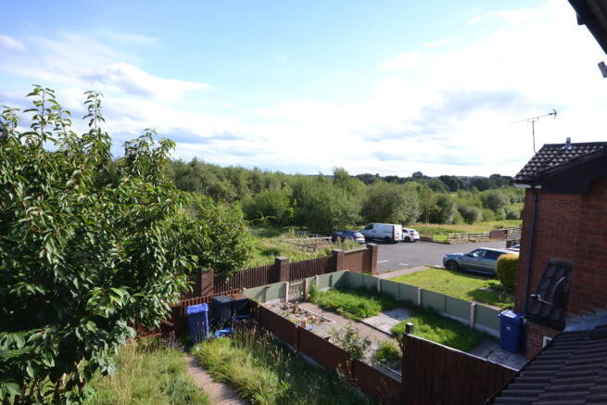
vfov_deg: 63.2
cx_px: 304
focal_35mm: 20
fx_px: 329
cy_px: 202
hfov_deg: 85.4
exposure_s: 1/320
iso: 400
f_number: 9
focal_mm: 13
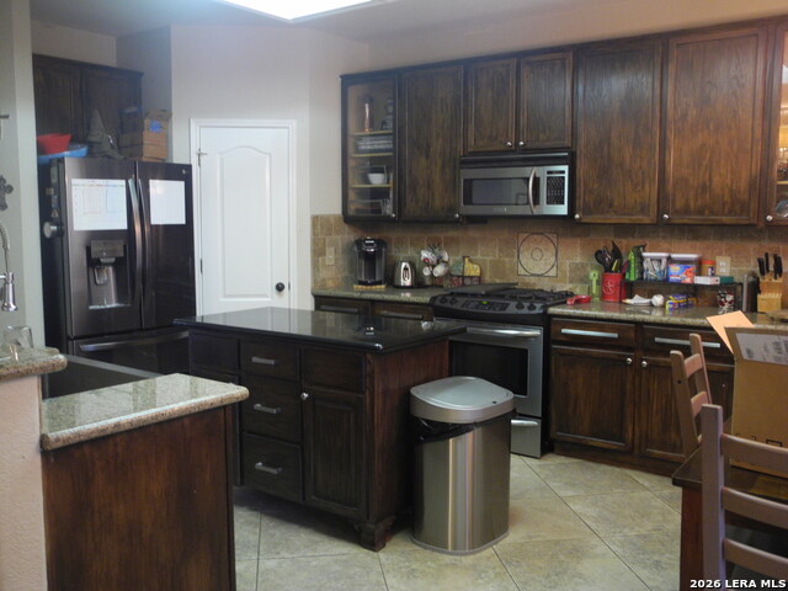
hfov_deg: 56.8
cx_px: 394
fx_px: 728
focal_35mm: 32
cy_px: 296
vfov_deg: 44.2
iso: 400
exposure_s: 1/14.4
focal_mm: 6.8
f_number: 2.8
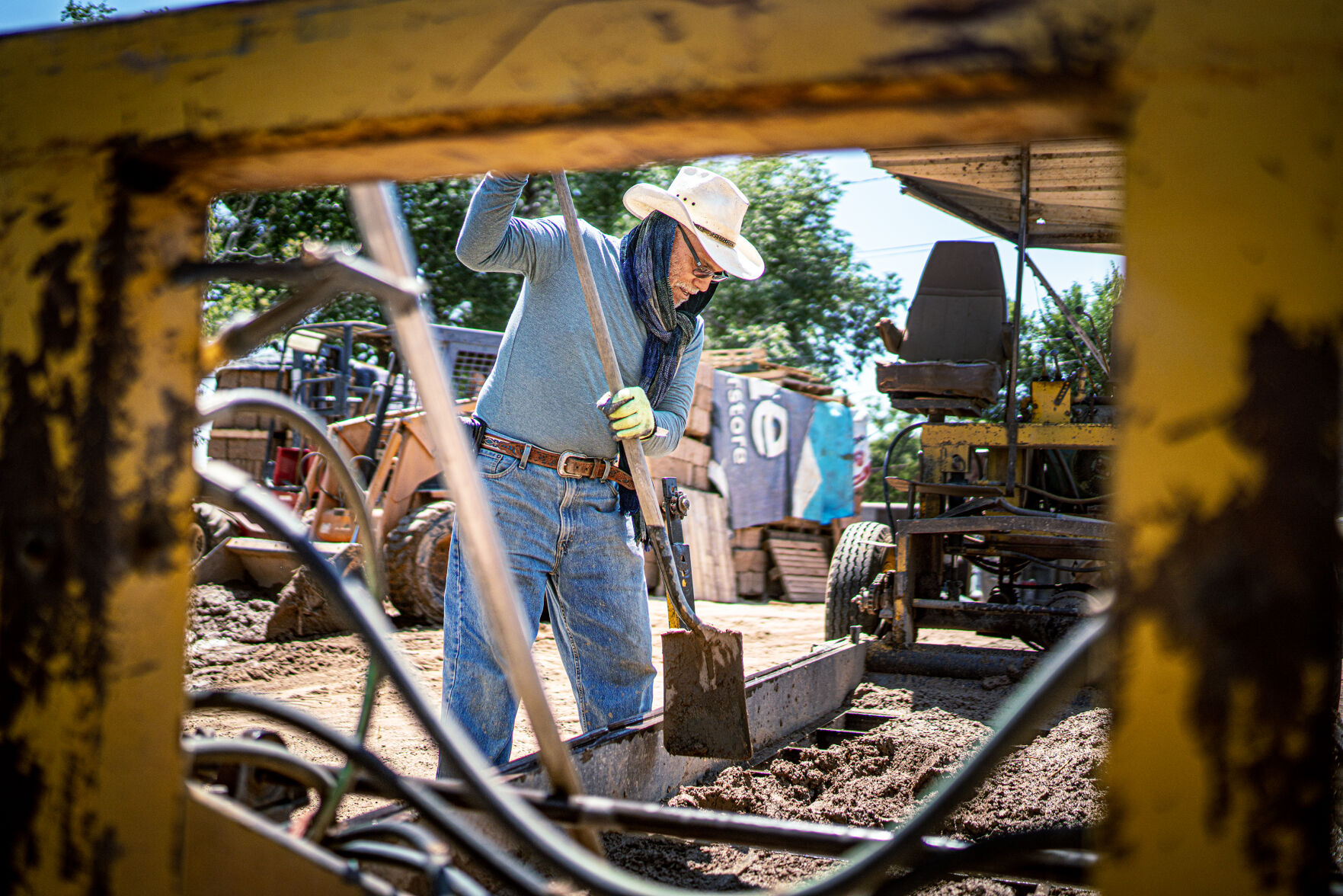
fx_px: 1306
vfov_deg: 37.9
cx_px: 672
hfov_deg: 54.4
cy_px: 448
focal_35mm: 35
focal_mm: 35
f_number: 1.4
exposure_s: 1/8000
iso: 160
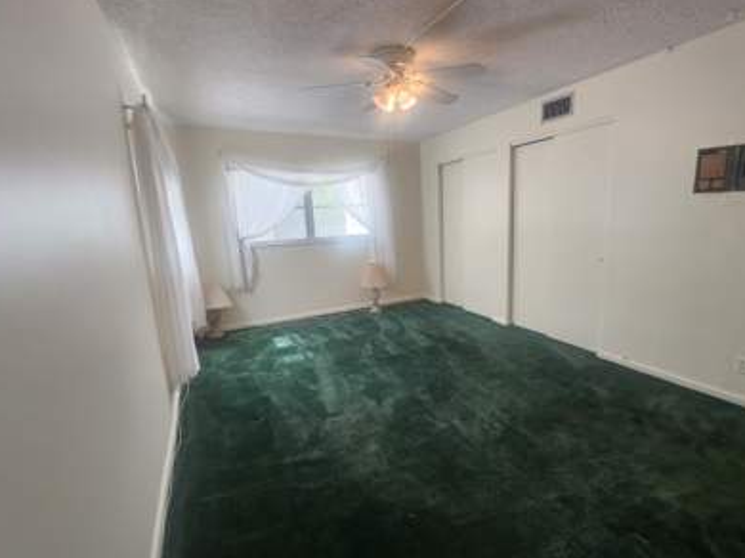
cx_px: 405
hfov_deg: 94.3
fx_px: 344
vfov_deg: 78.0
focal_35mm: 16
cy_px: 274
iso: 160
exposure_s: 1/60
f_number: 2.2
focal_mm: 1.74
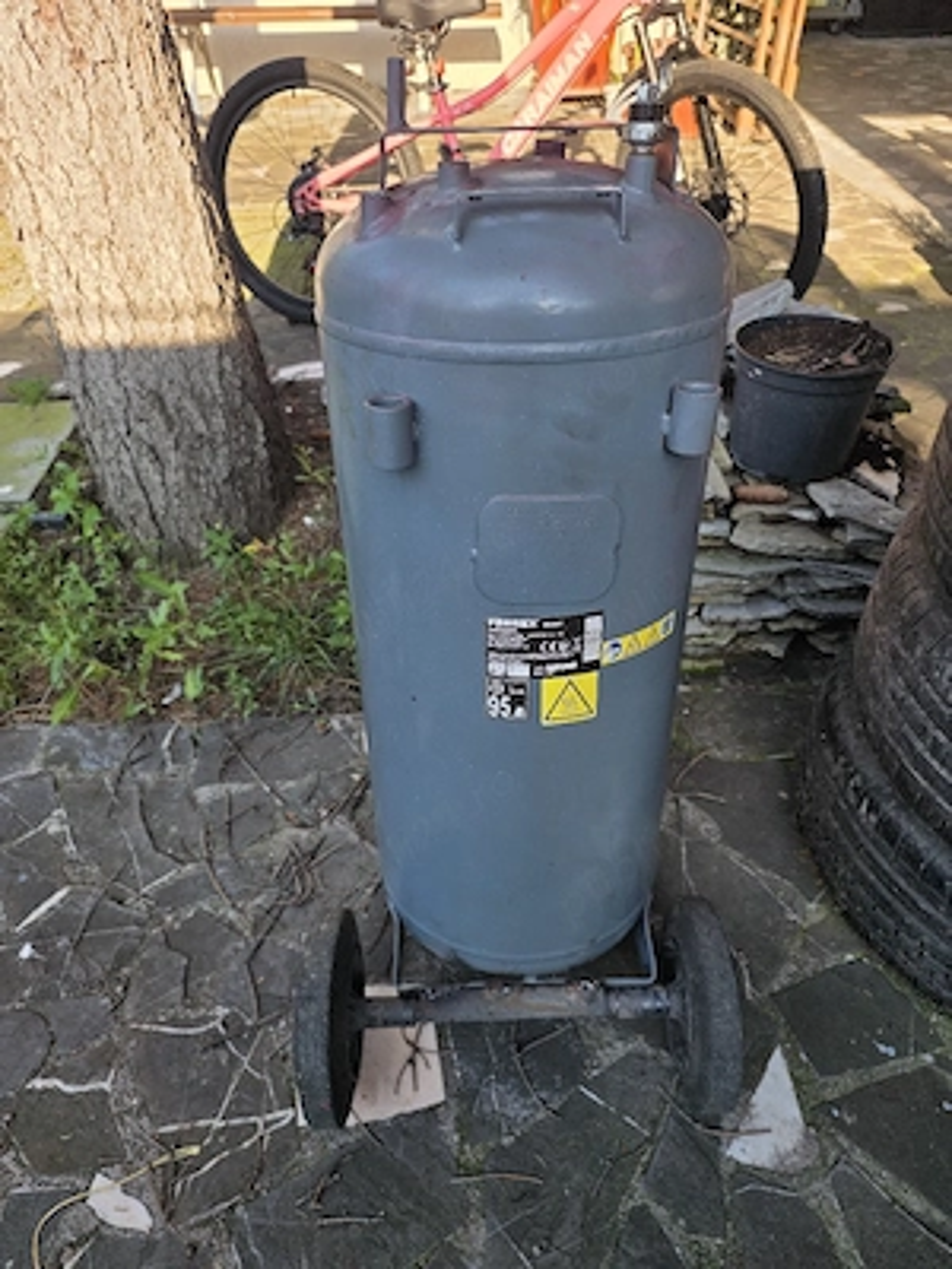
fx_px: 843
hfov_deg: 58.9
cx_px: 476
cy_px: 634
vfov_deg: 73.9
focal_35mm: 23
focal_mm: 6.25
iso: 25
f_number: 1.7
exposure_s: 1/370
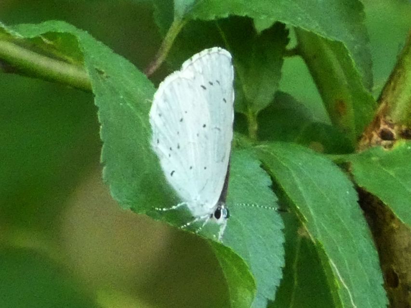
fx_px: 5225
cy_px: 154
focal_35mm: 440
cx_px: 206
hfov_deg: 4.5
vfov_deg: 3.4
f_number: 5.6
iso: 1600
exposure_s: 1/80
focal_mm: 78.8
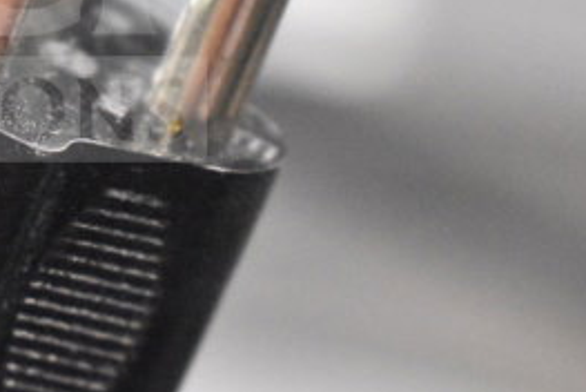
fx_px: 3115
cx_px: -45
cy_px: -14
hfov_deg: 10.6
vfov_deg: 7.2
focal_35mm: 191
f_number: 5.6
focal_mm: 55
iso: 12800
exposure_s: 1/100
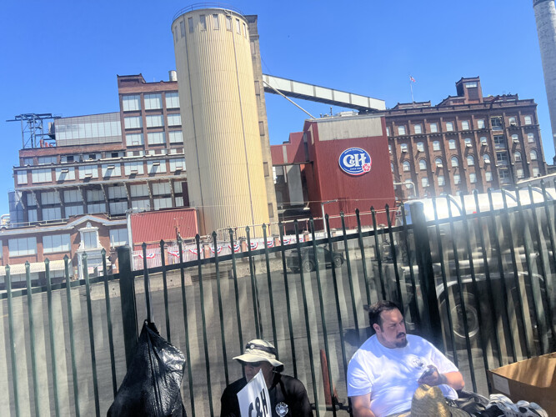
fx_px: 418
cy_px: 208
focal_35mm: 26
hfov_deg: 67.3
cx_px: 278
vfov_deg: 53.0
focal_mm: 5.7
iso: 50
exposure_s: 1/2208
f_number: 1.5
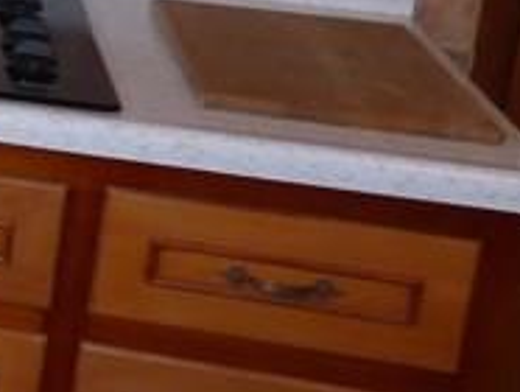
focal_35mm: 110
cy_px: -168
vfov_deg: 12.9
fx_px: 1655
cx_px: -802
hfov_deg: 12.8
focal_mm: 3.58
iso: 250
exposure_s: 1/60
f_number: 2.8
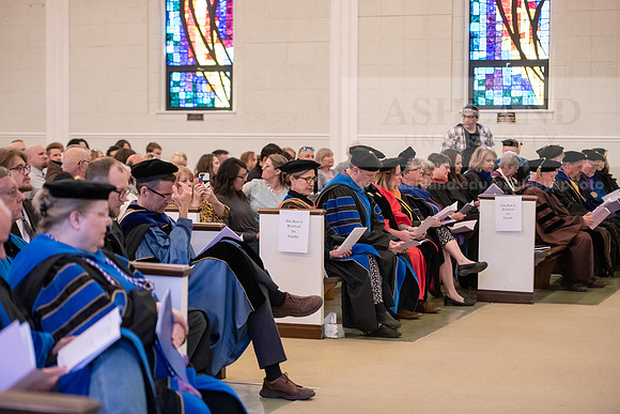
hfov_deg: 25.4
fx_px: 1378
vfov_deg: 17.1
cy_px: 207
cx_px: 310
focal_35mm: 80
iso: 5000
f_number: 3.2
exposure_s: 1/200
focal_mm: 80
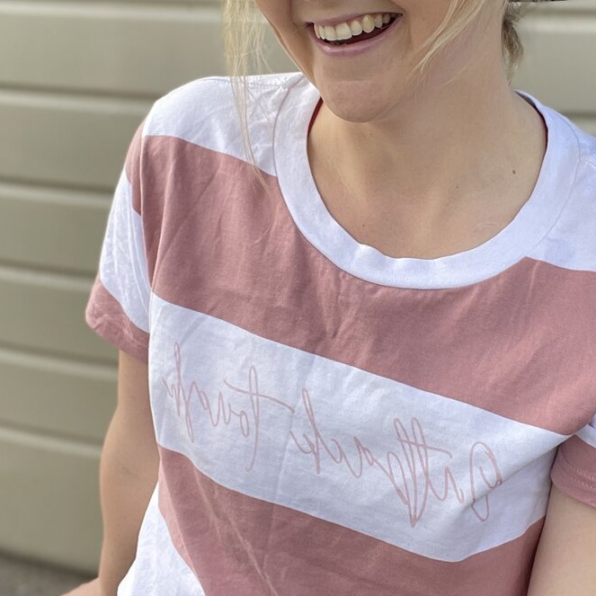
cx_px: 379
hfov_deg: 30.4
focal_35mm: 56
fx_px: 1091
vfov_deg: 30.5
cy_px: 233
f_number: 2.2
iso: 32
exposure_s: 1/236
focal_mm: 2.71
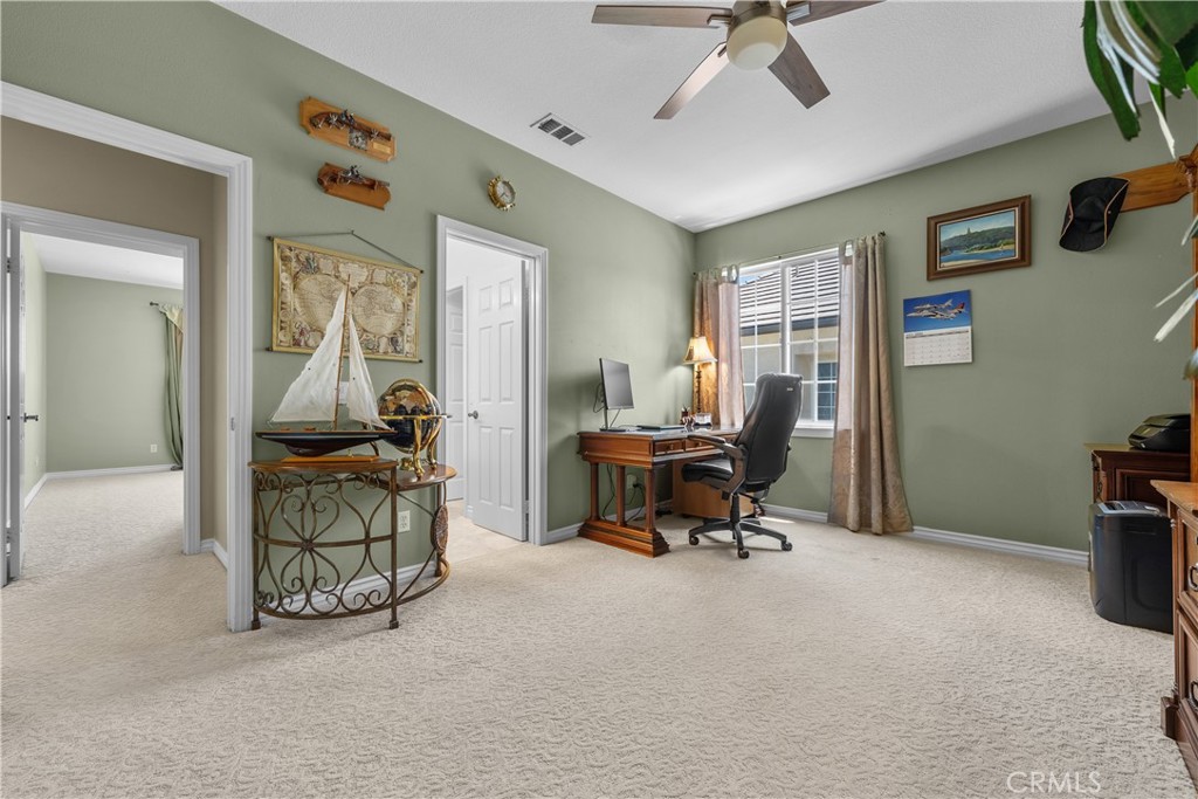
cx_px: 599
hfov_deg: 104.2
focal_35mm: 14
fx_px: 466
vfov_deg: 81.2
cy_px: 400
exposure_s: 2.5
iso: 250
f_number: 9
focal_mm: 14
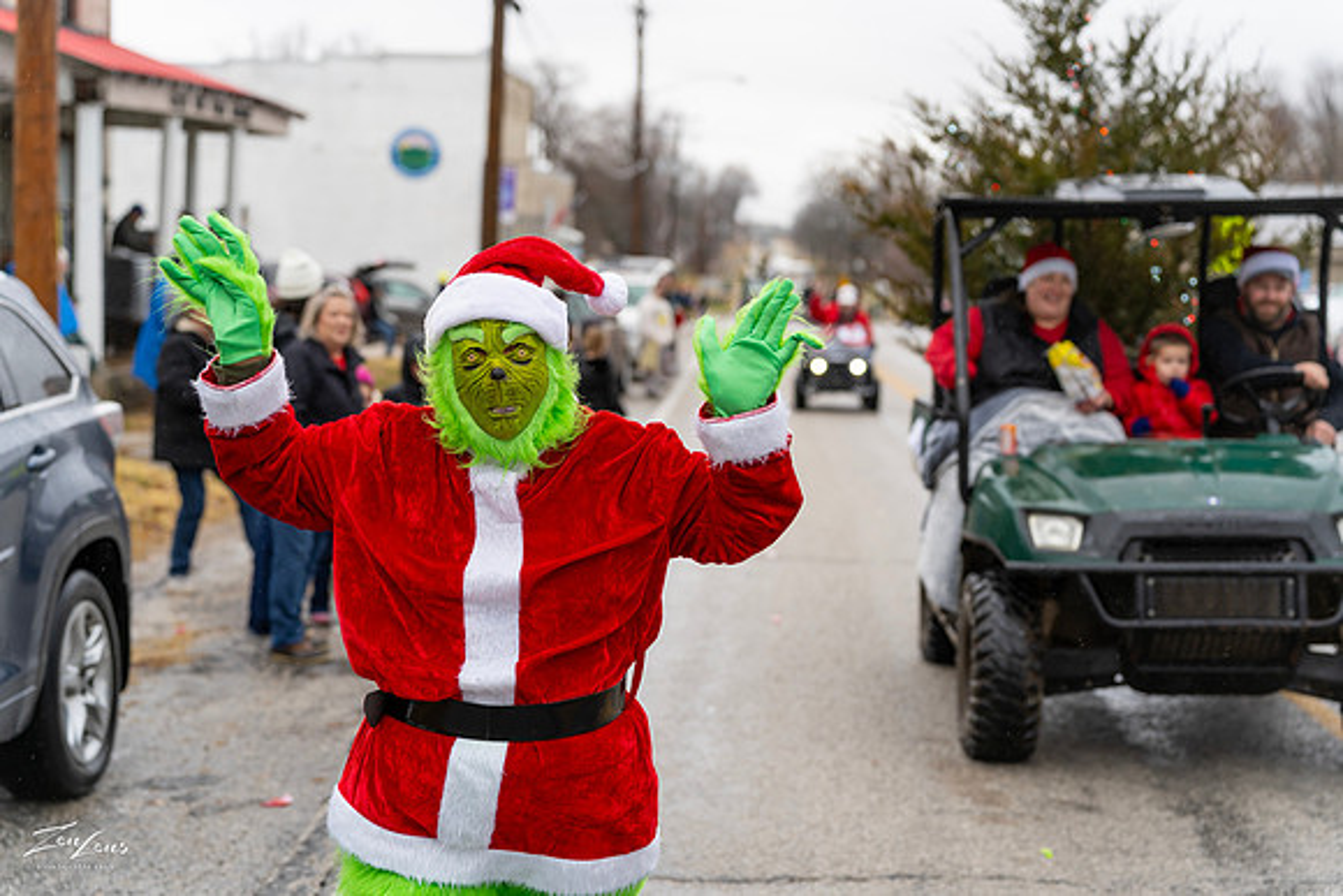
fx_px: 2127
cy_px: 448
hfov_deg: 35.0
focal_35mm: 57
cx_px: 672
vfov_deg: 23.8
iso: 320
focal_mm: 57
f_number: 2.8
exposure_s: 1/640
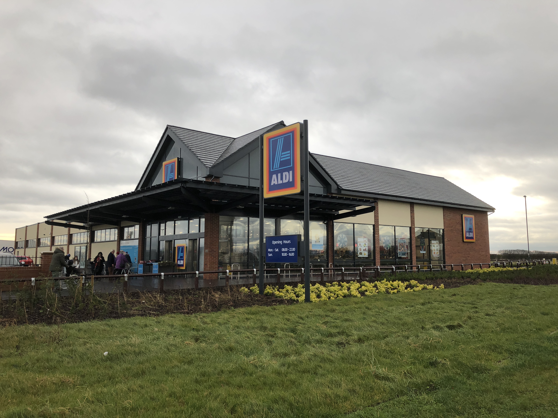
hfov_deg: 63.4
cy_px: 209
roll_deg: +0.2
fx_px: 451
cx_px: 279
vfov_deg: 49.7
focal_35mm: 28
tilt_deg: +5.9
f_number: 1.8
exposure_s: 1/338
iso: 20
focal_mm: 4
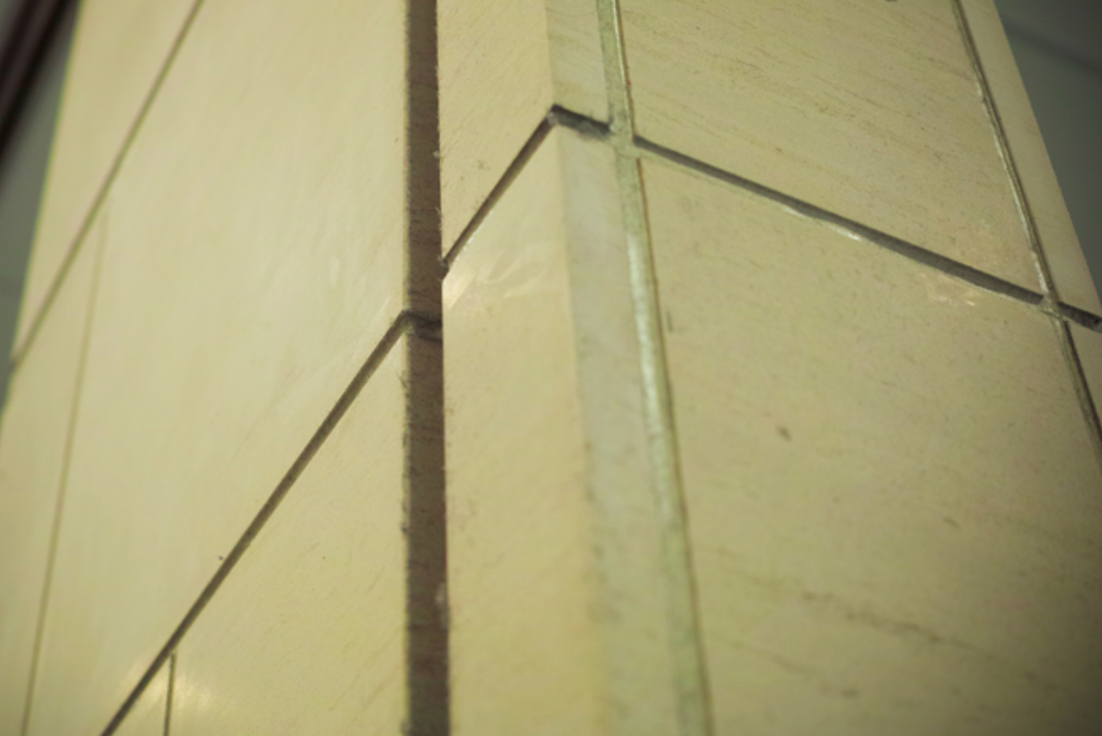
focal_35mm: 58
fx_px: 1776
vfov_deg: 23.4
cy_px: 315
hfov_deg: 34.4
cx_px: 455
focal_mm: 30
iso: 200
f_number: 2.8
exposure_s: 1/40
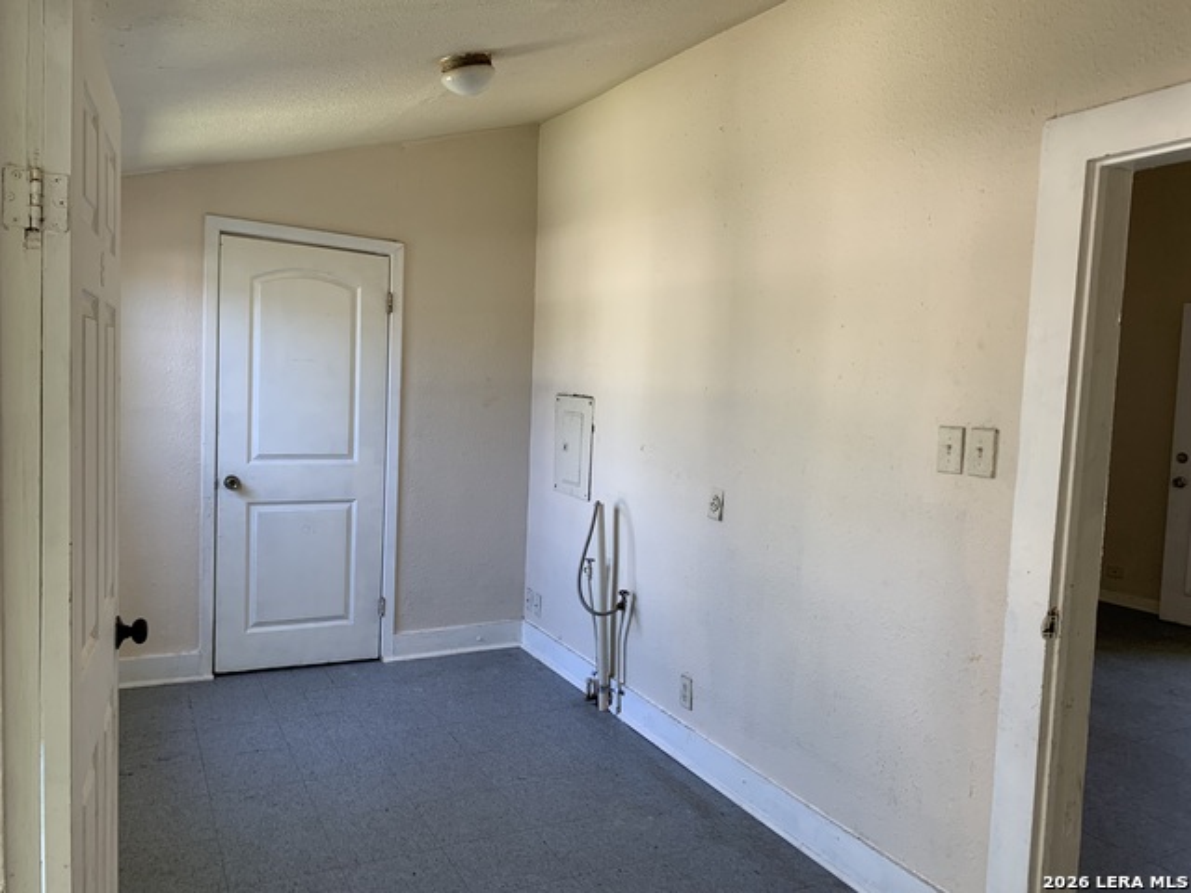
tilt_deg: -6.4
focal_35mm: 26
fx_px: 895
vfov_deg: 53.1
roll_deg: -2.6
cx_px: 596
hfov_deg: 67.3
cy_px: 446
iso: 80
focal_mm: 4.25
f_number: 1.8
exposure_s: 1/121
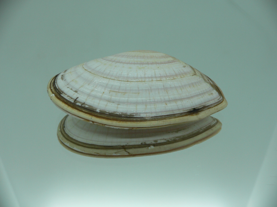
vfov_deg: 40.7
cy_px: 104
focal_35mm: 35
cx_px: 138
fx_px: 280
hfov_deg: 52.6
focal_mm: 4.6
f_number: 2.8
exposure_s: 1/80
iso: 80
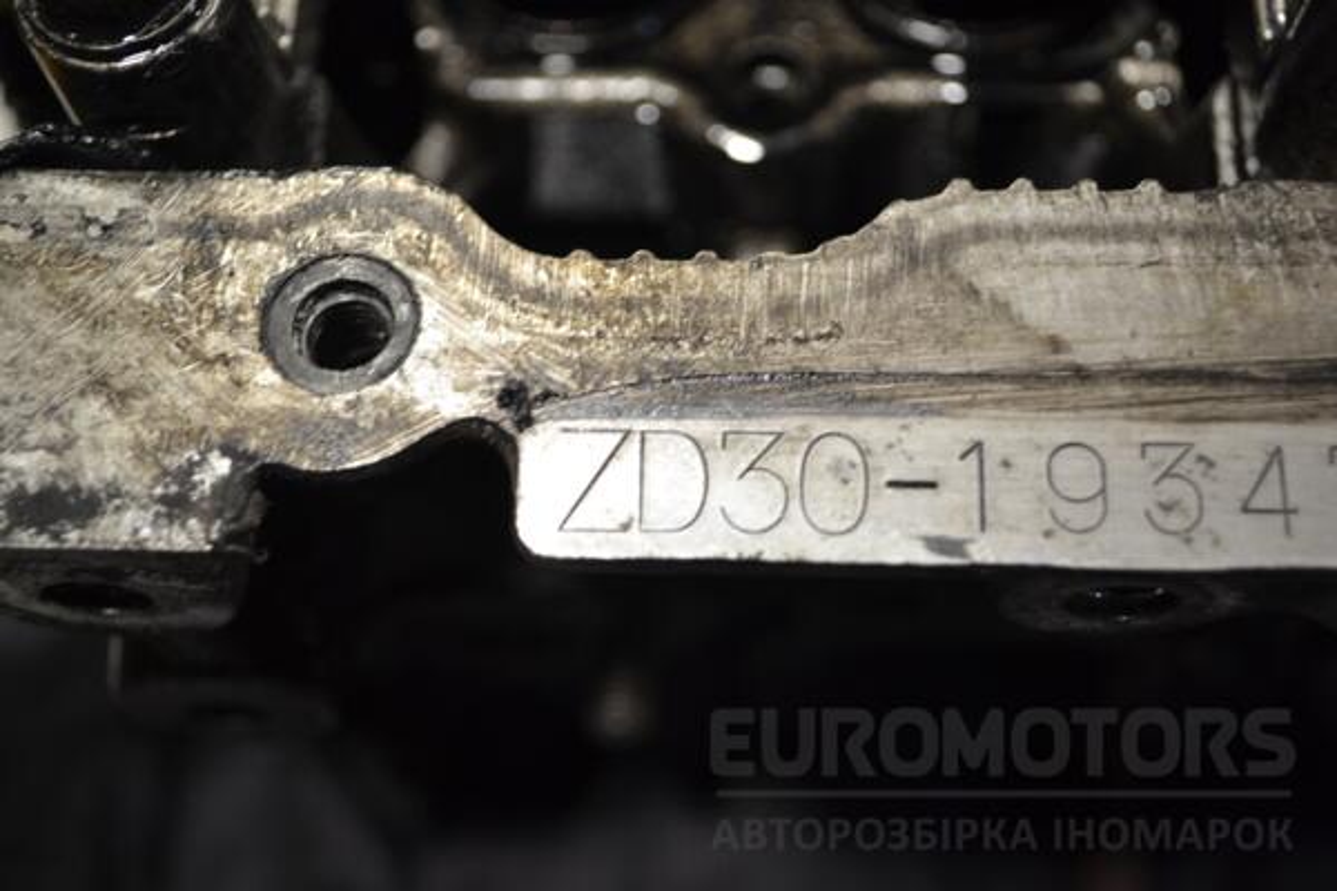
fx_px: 1894
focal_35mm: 51
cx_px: 668
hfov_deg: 38.9
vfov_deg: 26.5
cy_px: 446
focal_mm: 34
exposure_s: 1/80
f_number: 5
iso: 400
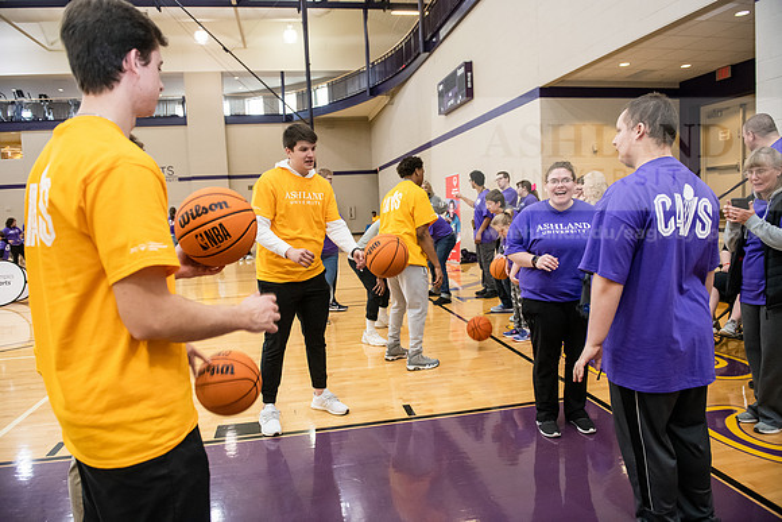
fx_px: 521
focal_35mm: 24
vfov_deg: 53.2
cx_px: 391
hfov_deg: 73.7
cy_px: 261
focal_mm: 24
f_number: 3.5
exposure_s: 1/160
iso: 3200
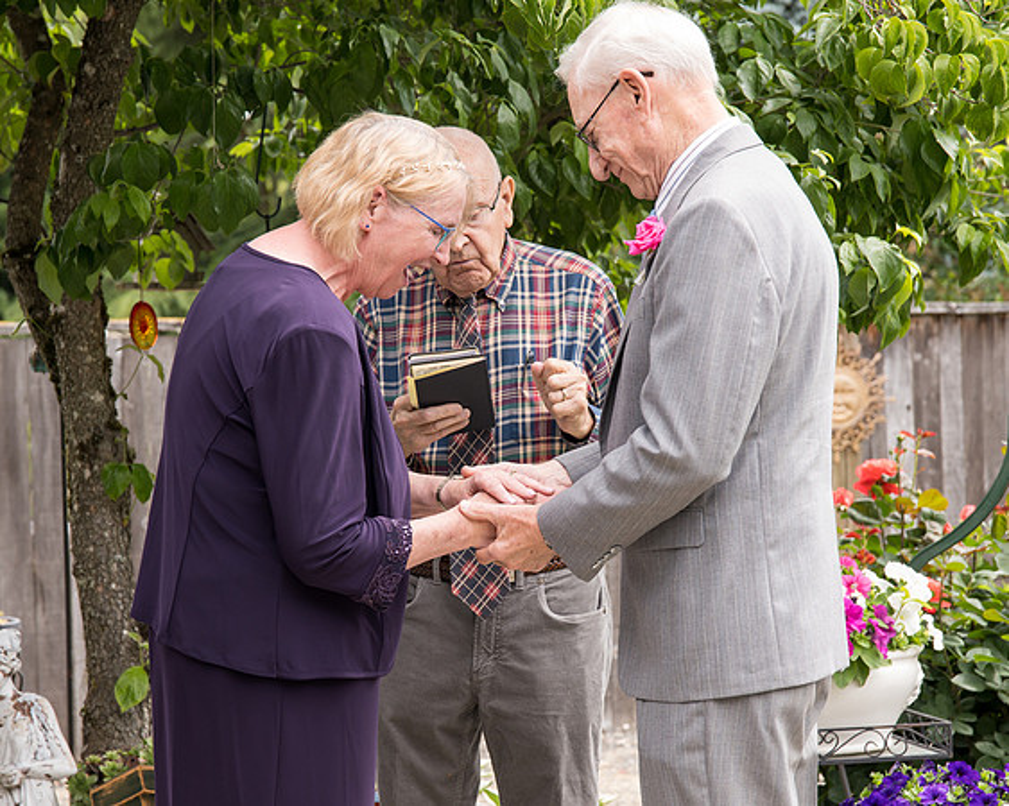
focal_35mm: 98
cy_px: 502
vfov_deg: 15.6
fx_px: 2931
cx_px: 504
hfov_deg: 19.5
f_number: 5
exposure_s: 1/500
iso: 400
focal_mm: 70
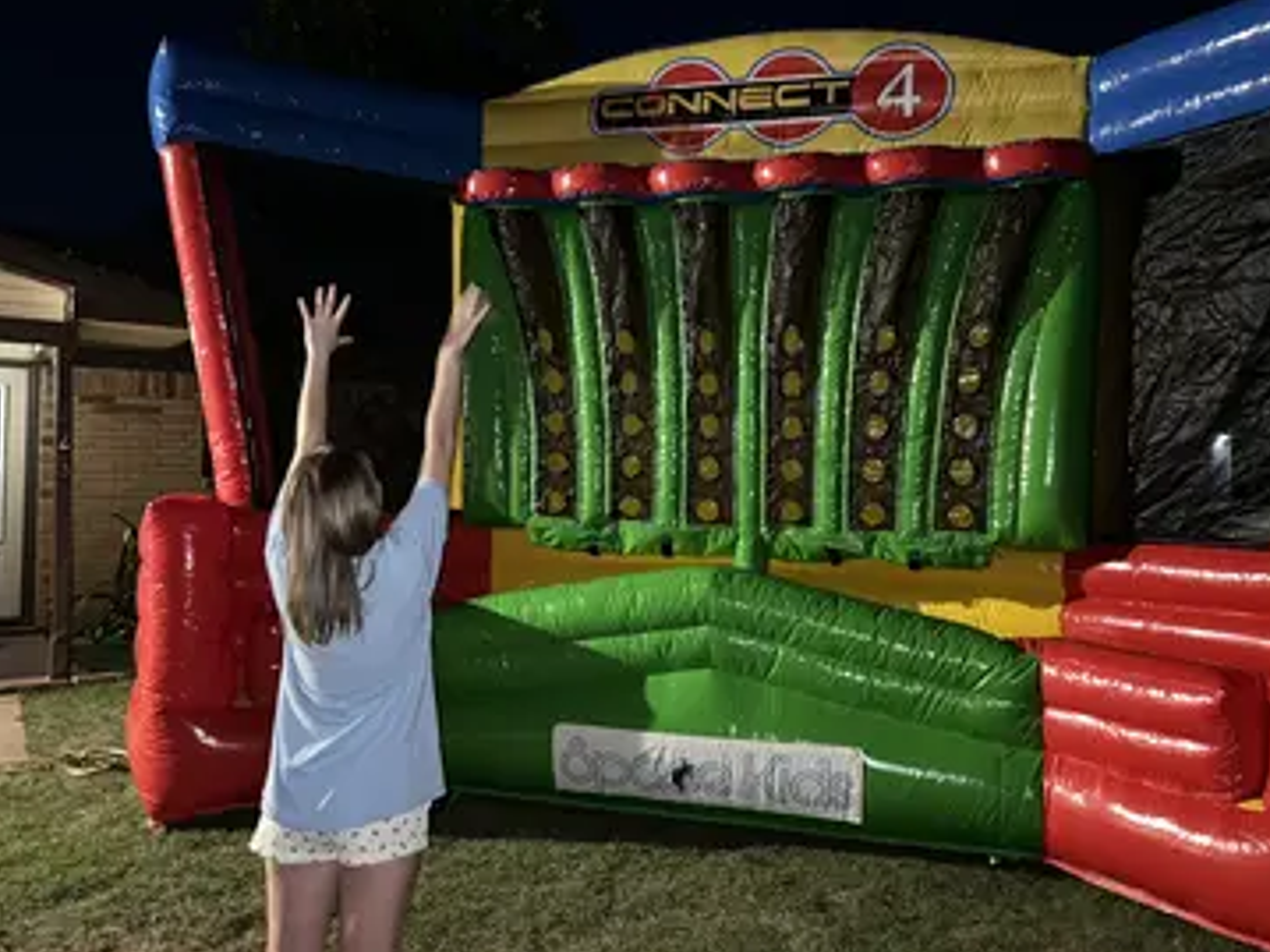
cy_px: 439
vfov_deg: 48.2
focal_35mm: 29
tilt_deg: +0.6
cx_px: 647
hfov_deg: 61.7
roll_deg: -1.0
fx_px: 1064
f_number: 1.5
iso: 500
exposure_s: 1/4
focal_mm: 5.7
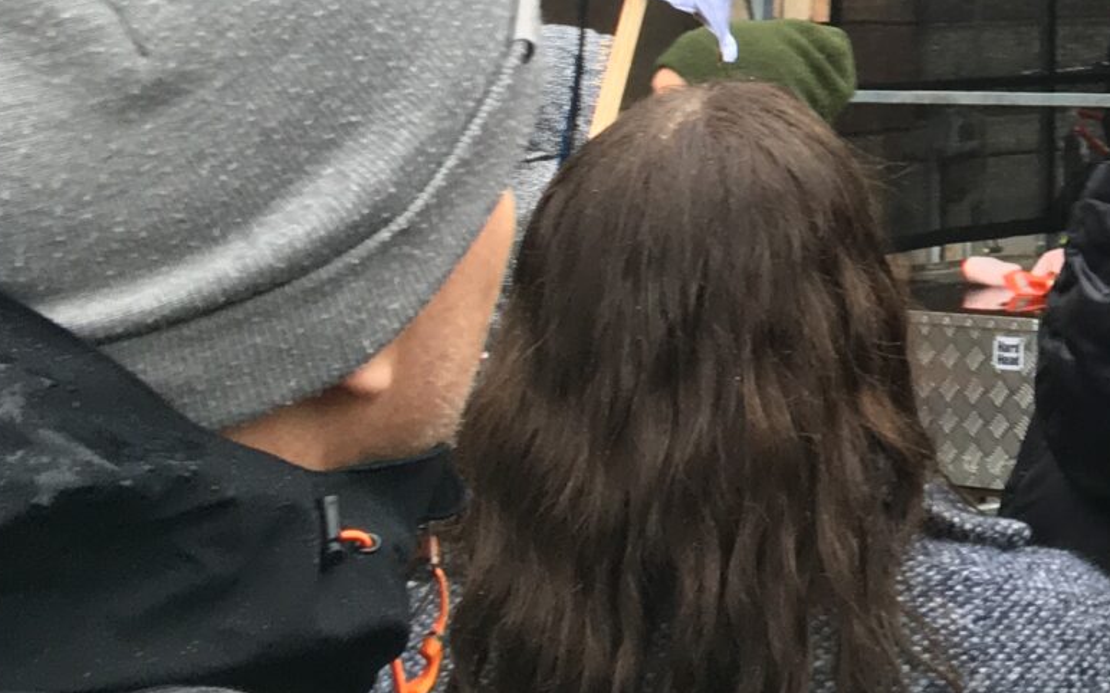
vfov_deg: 12.2
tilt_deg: +5.3
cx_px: 1682
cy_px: -351
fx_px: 3085
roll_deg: +1.9
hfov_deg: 18.1
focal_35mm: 102
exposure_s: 1/100
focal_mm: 4.15
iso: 40
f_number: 2.2
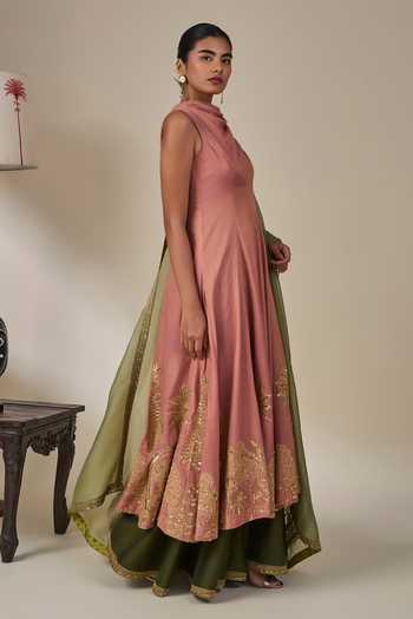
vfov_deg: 38.9
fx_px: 878
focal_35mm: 51
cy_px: 310
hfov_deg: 26.5
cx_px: 206
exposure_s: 1/160
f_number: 5.6
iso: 250
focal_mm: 51
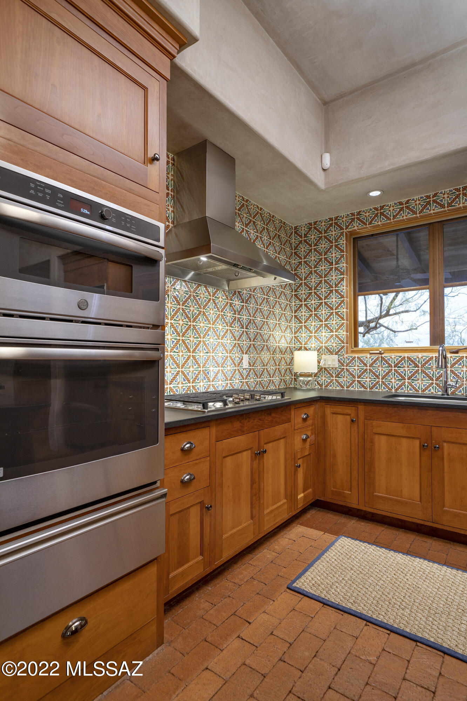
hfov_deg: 64.5
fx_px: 370
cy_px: 350
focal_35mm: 19
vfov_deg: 86.9
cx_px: 234
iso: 200
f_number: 5.6
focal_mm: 19
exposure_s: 1/4
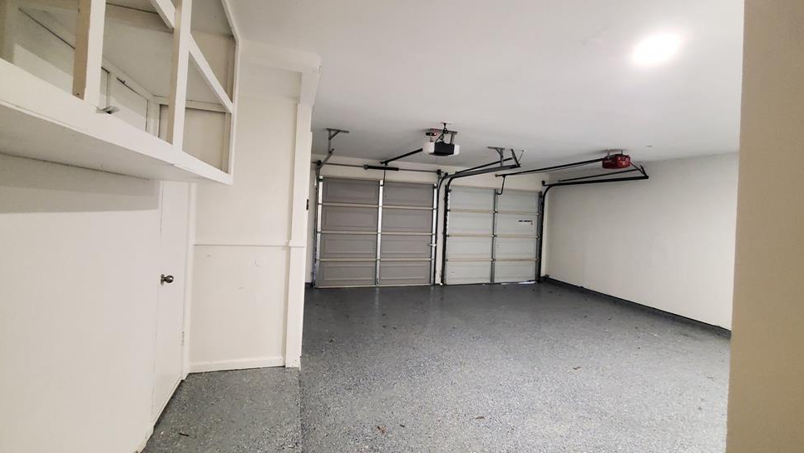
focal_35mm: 15
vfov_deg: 70.3
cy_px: 200
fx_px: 320
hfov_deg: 103.0
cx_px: 396
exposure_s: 1/30
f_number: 2.2
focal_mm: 1.8
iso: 1000
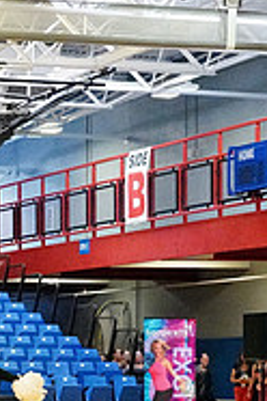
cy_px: 406
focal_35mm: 150
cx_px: -308
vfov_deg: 13.5
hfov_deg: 8.6
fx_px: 1669
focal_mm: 48
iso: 25600
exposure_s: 1/1000
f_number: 4
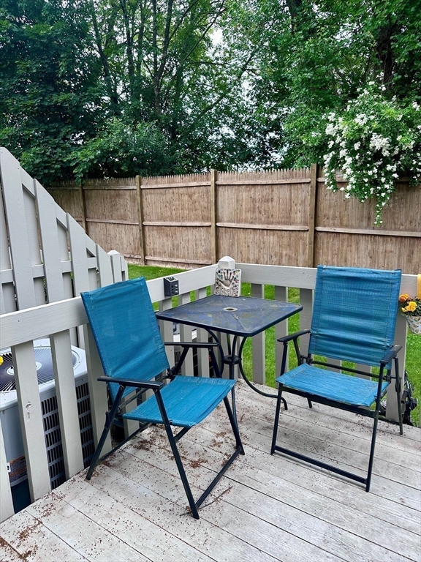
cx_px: 210
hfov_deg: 56.8
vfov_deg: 71.6
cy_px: 281
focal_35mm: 24
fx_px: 389
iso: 80
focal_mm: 6.86
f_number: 1.78
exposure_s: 1/351
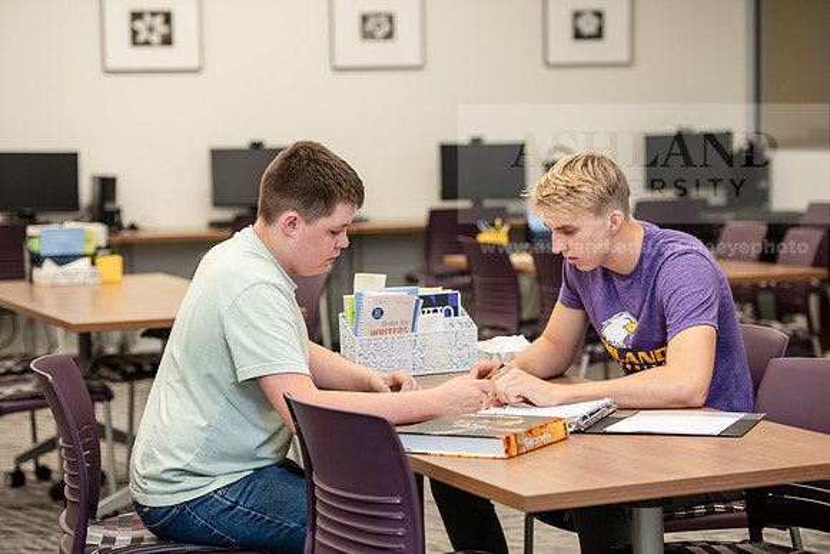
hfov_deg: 21.5
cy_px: 277
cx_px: 415
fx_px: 2191
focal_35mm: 95
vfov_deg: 14.4
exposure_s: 1/200
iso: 800
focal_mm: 95
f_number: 3.2
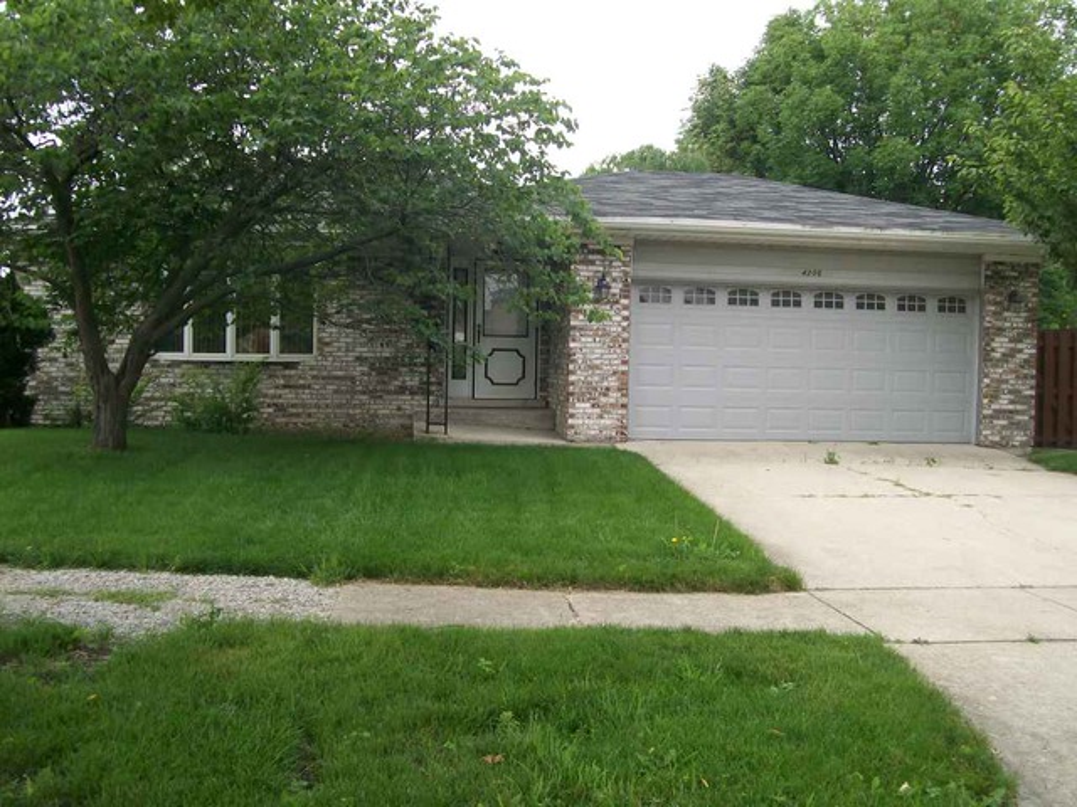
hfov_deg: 51.4
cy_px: 404
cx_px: 538
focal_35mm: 36
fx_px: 1120
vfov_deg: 39.7
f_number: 2.7
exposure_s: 1/460
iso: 80
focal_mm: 6
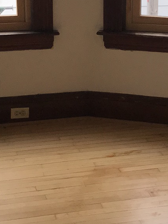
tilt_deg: -16.4
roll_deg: -0.6
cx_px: 113
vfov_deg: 19.6
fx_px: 647
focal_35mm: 100
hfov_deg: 14.8
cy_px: 76
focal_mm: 3.99
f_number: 1.8
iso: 40
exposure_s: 1/120
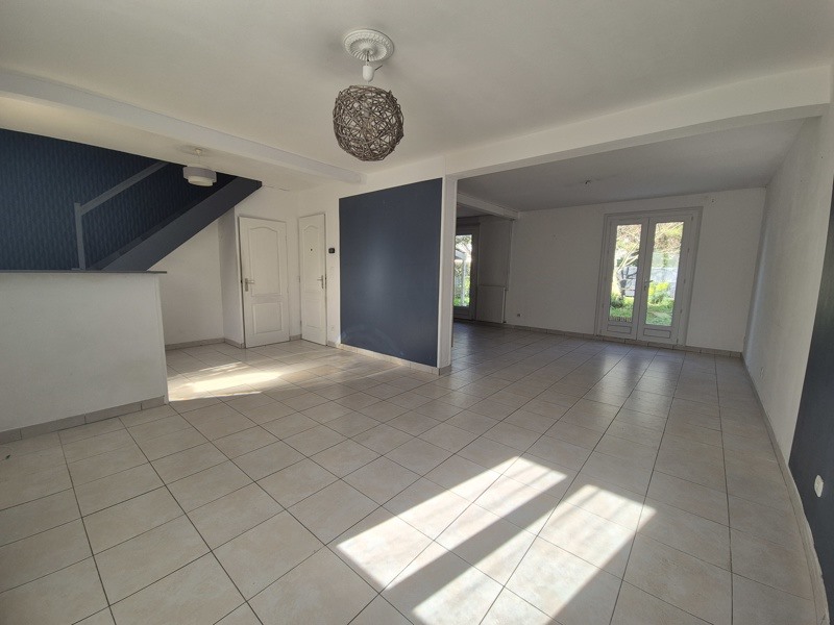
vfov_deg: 89.9
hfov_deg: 106.2
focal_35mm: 13
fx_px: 313
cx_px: 417
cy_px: 312
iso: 50
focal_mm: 2.2
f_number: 2.2
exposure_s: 1/190
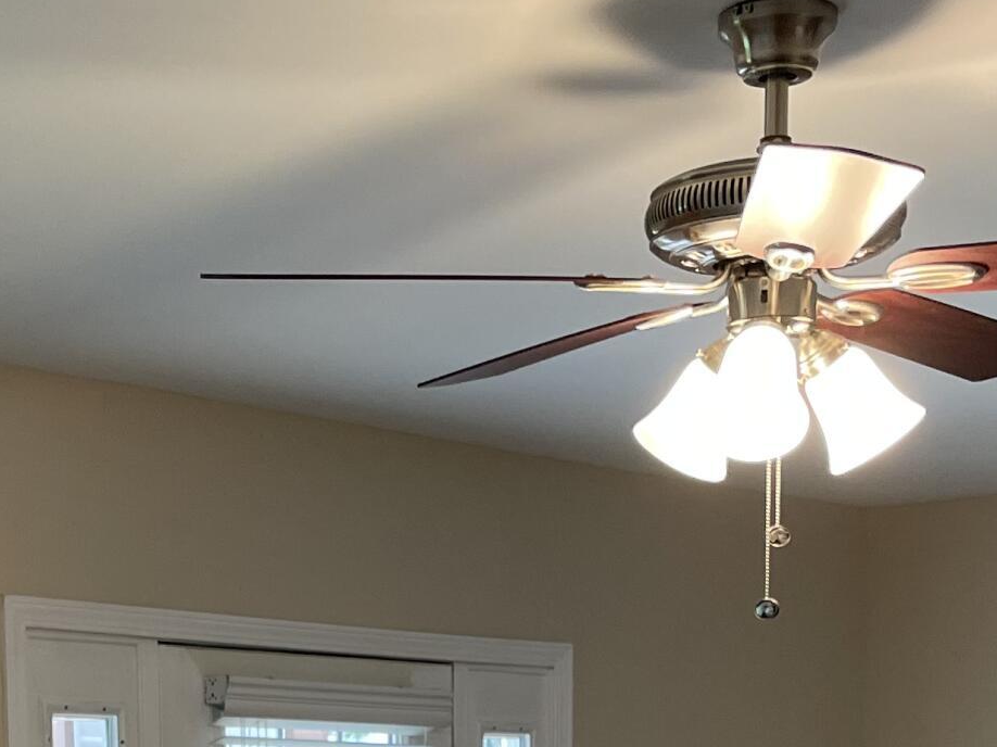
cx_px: 324
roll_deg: +0.5
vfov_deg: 16.0
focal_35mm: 85
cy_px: 1109
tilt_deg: -5.7
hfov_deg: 22.9
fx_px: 2448
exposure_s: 1/120
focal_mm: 4.2
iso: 125
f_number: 1.6
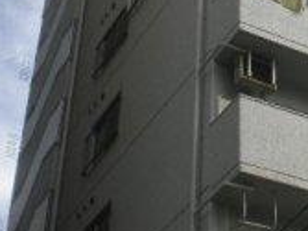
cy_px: 50
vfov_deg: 15.6
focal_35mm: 94
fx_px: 836
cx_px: 354
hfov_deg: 19.8
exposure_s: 1/664
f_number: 4.6
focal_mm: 6.3
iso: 113
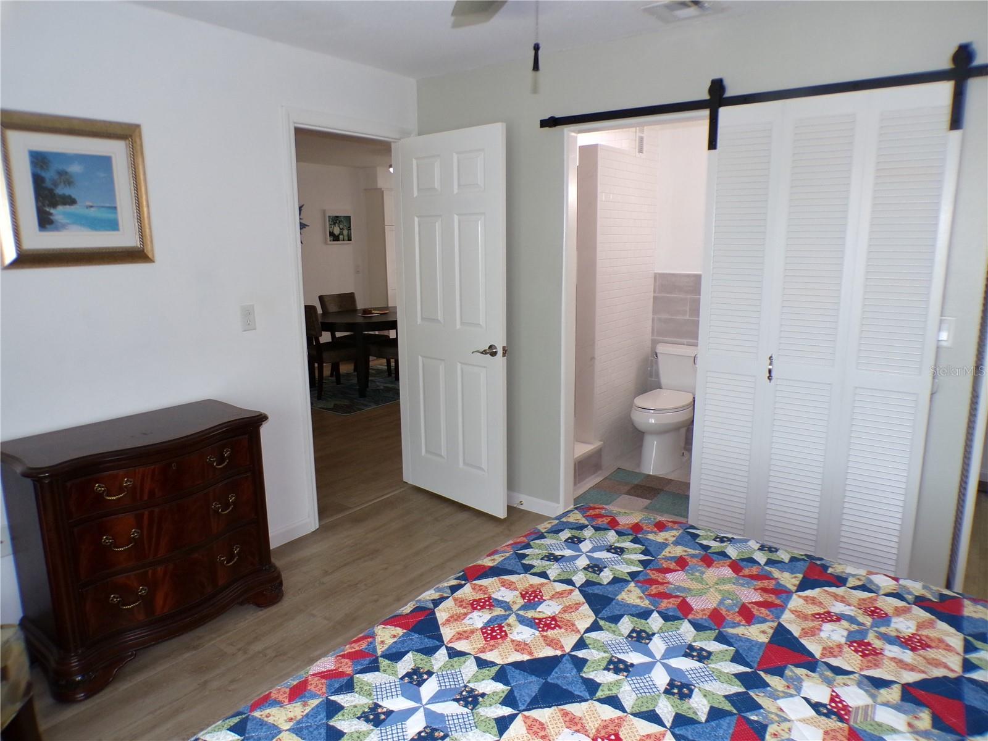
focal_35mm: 24
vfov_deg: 56.8
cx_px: 494
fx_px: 685
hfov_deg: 71.6
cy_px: 370
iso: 200
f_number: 3
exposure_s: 1/34
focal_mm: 4.3
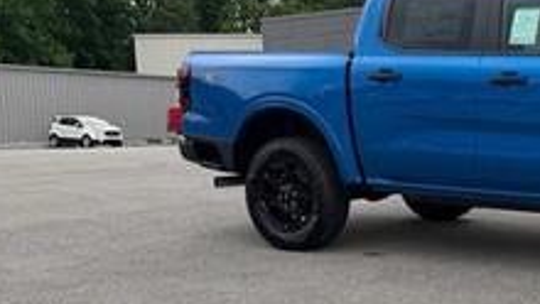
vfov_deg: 20.0
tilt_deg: -3.7
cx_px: 550
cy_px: 206
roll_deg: +2.8
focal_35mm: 60
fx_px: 860
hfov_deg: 32.0
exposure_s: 1/3145
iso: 80
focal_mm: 6.76
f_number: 1.78
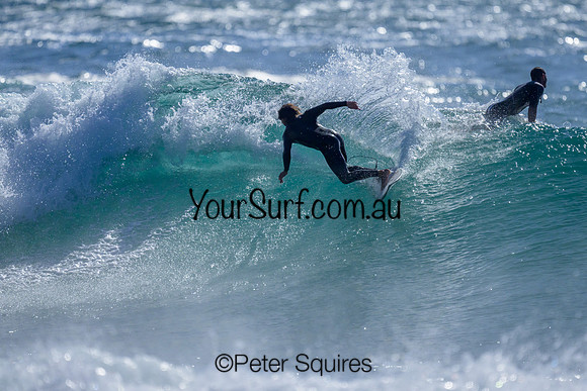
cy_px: 155
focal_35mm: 966
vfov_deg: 1.4
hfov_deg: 2.1
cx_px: 338
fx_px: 15762
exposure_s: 1/2000
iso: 1100
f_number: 6.3
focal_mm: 800
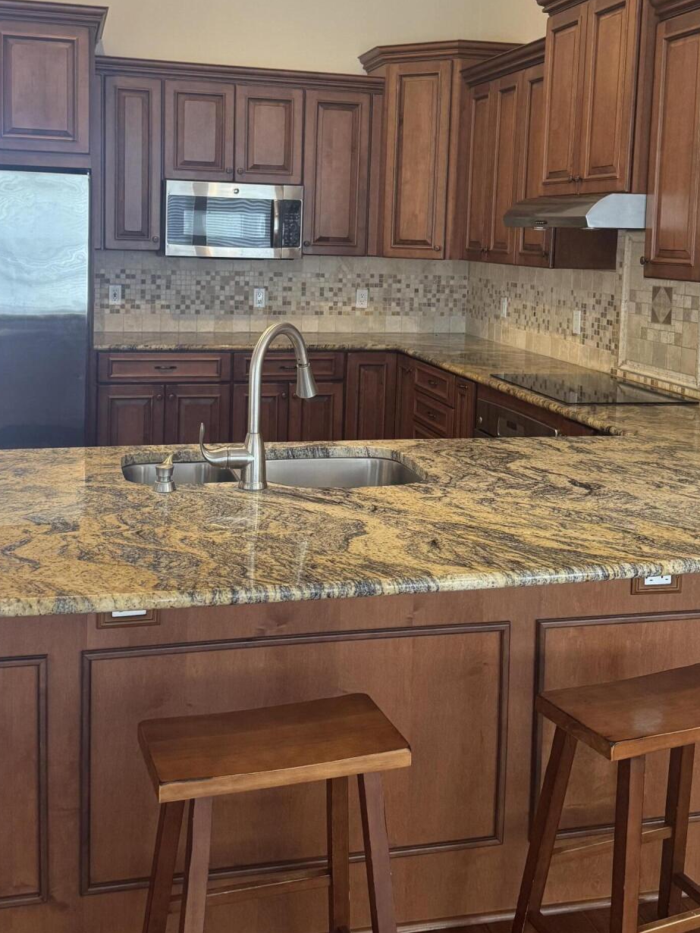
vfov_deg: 47.2
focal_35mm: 39
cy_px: 318
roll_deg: -1.7
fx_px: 1052
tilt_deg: -4.8
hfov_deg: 36.8
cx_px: 329
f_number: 1.78
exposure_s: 1/60
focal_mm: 6.76
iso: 320
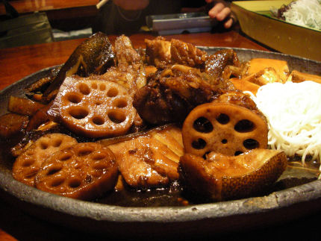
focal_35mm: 38
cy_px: 120
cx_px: 160
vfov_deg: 37.8
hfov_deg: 49.0
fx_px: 353
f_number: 3.3
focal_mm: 6.3
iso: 400
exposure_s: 1/13
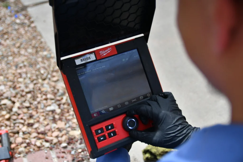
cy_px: 81
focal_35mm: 48
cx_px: 122
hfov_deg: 41.1
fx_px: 324
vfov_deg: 28.1
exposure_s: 1/3200
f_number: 2.8
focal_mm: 32
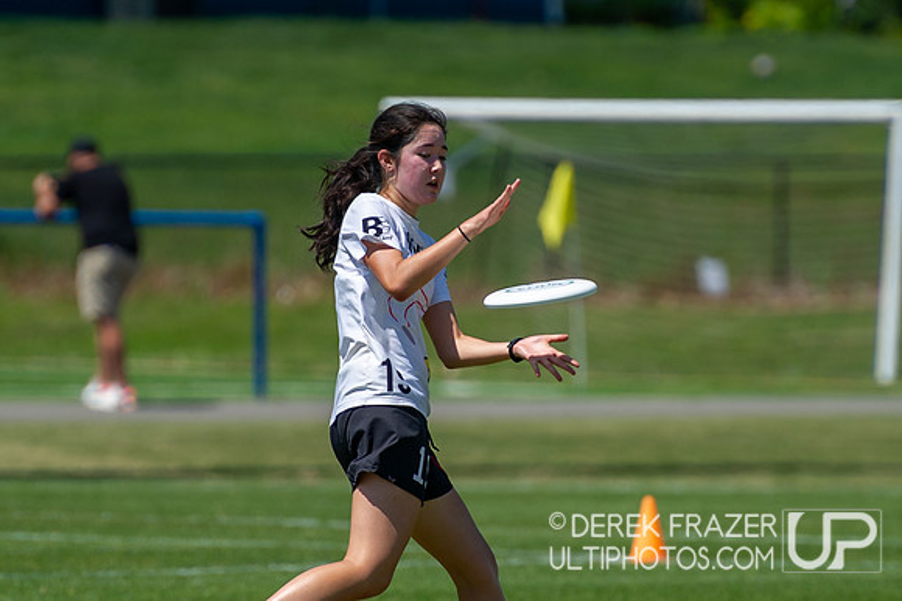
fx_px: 15836
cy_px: 304
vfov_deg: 2.2
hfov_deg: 3.3
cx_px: 427
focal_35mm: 632
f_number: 4
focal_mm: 280
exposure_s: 1/2000
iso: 200
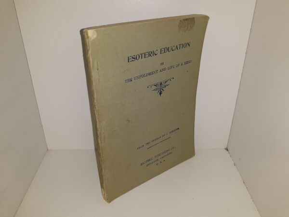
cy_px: 108
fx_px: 234
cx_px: 144
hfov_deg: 63.4
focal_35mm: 28
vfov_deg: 49.7
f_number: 1.7
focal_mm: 3.7
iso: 40
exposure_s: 1/276
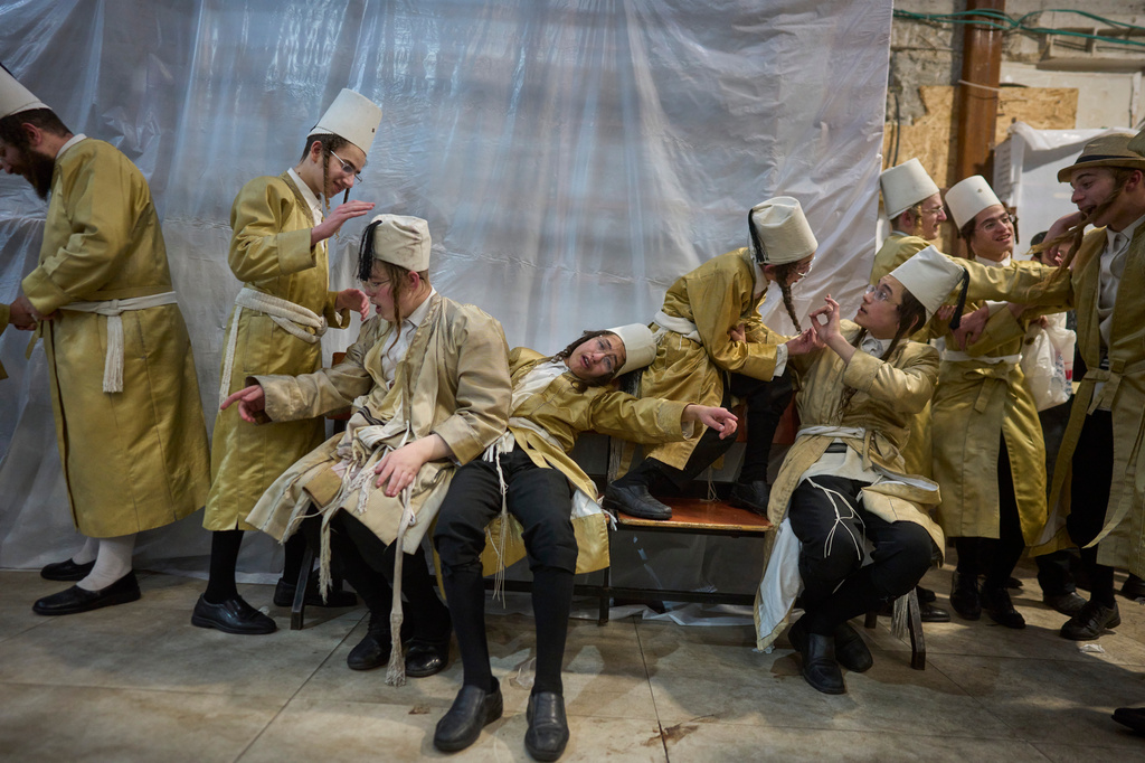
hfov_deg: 73.8
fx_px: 763
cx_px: 572
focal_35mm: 24
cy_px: 382
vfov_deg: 53.1
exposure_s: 1/2000
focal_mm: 24
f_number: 1.8
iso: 1600
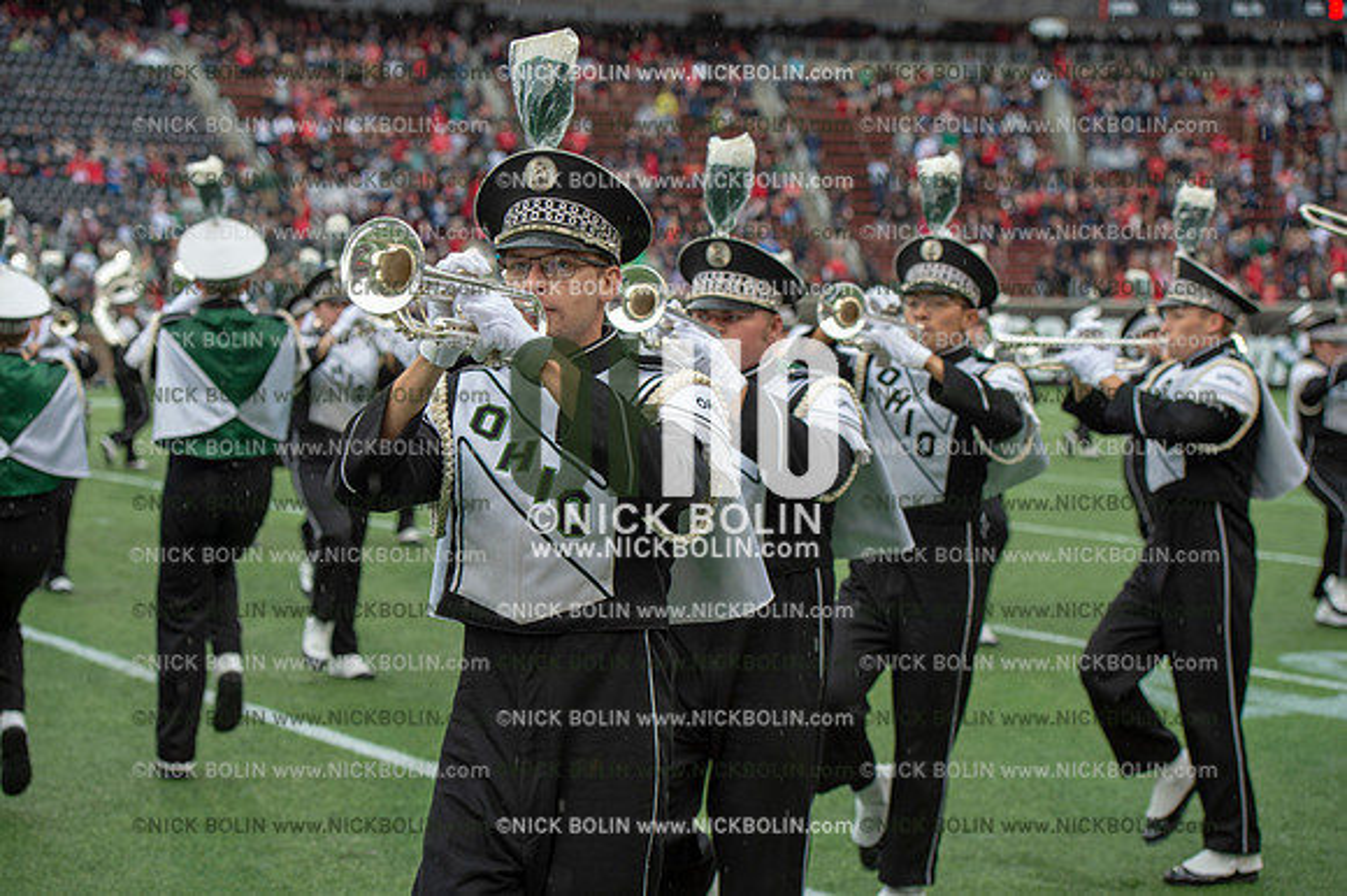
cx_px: 674
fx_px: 2618
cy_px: 448
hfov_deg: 28.9
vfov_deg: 19.4
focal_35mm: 70
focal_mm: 70
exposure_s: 1/500
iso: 400
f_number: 4
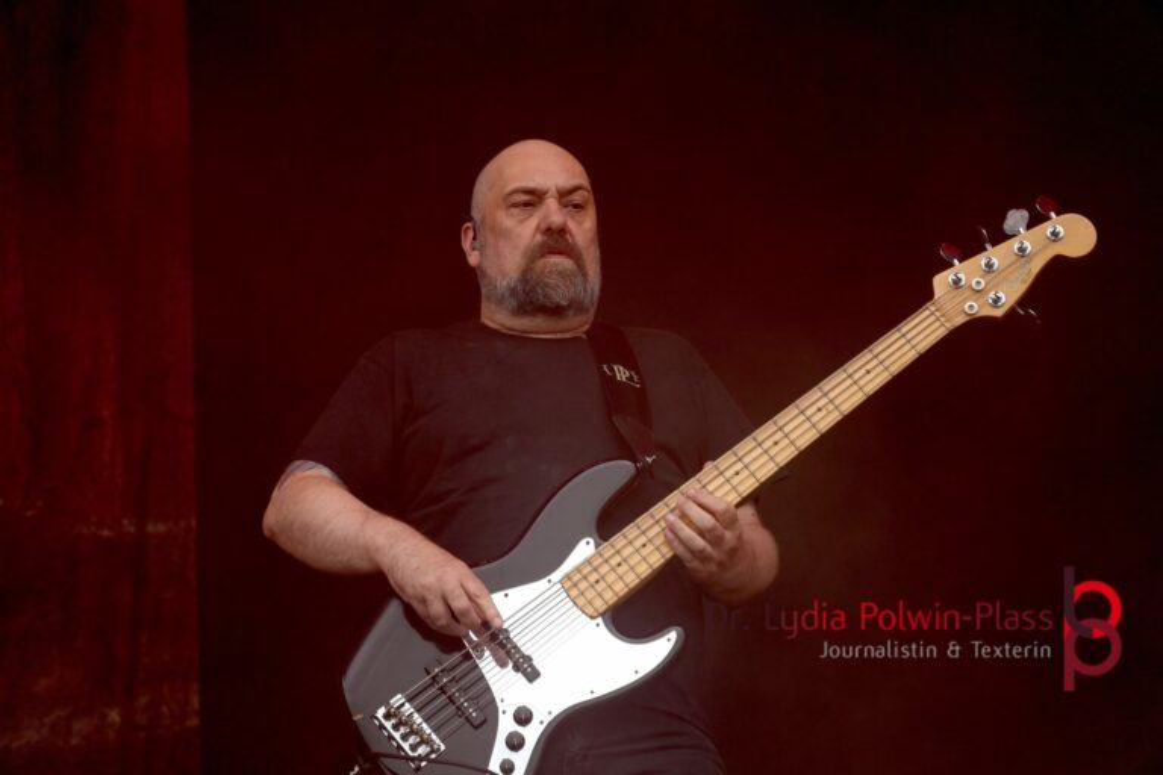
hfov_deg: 10.4
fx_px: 6396
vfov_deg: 6.9
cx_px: 582
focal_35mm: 198
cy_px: 388
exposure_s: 1/250
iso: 500
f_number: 5.6
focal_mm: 132
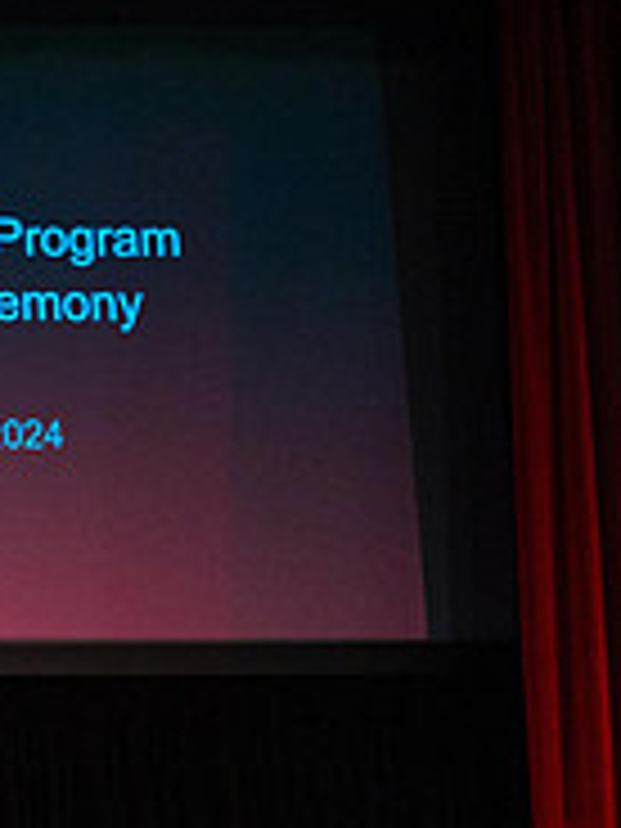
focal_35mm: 102
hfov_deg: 12.5
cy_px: 700
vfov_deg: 19.0
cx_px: -670
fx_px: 2440
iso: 1250
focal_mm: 33.7
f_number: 3.5
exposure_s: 1/320
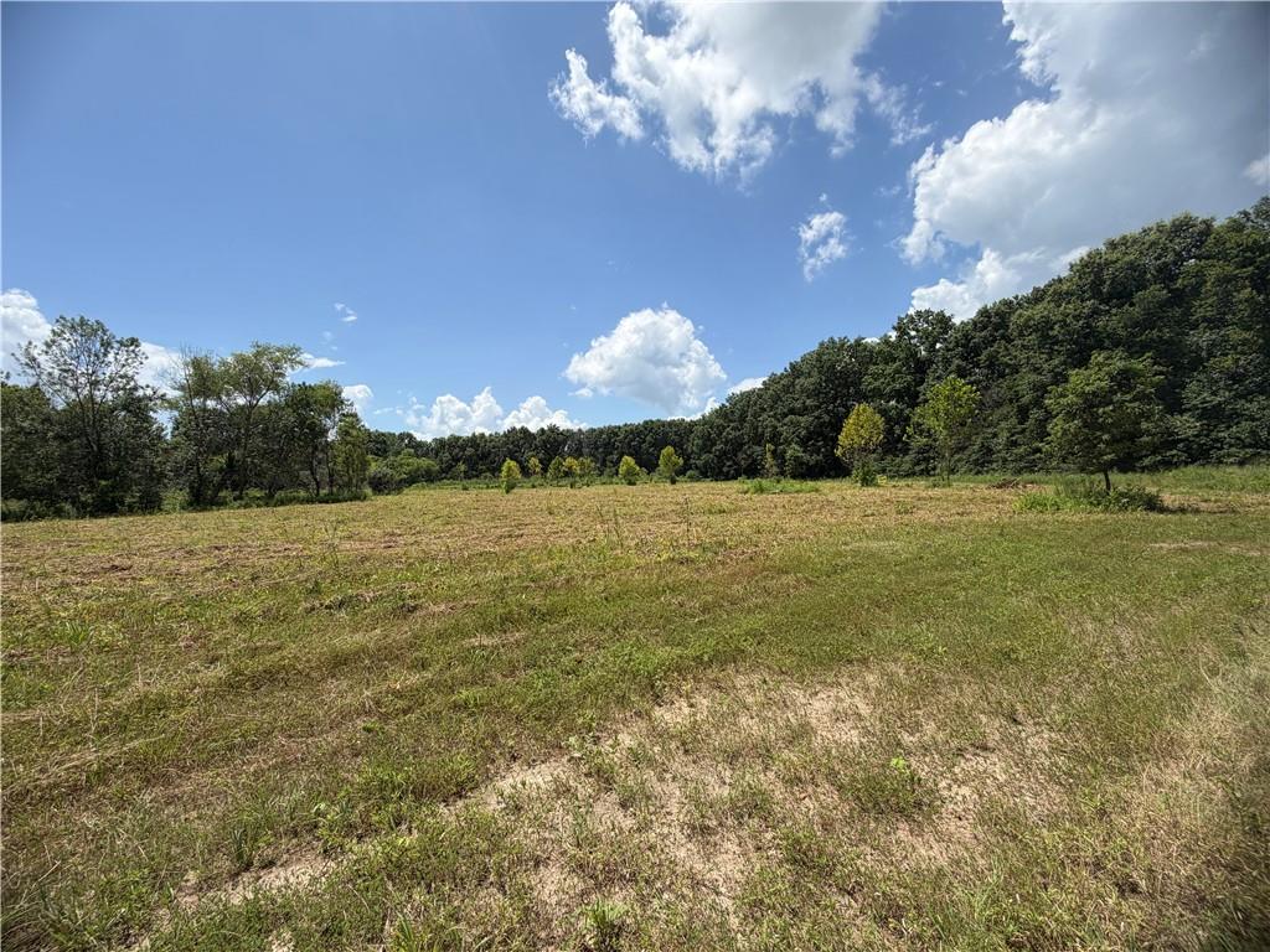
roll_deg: +1.5
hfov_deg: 102.1
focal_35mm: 14
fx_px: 514
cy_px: 476
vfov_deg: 85.7
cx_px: 635
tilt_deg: +0.5
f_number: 2.2
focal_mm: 2.22
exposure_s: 1/970
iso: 20
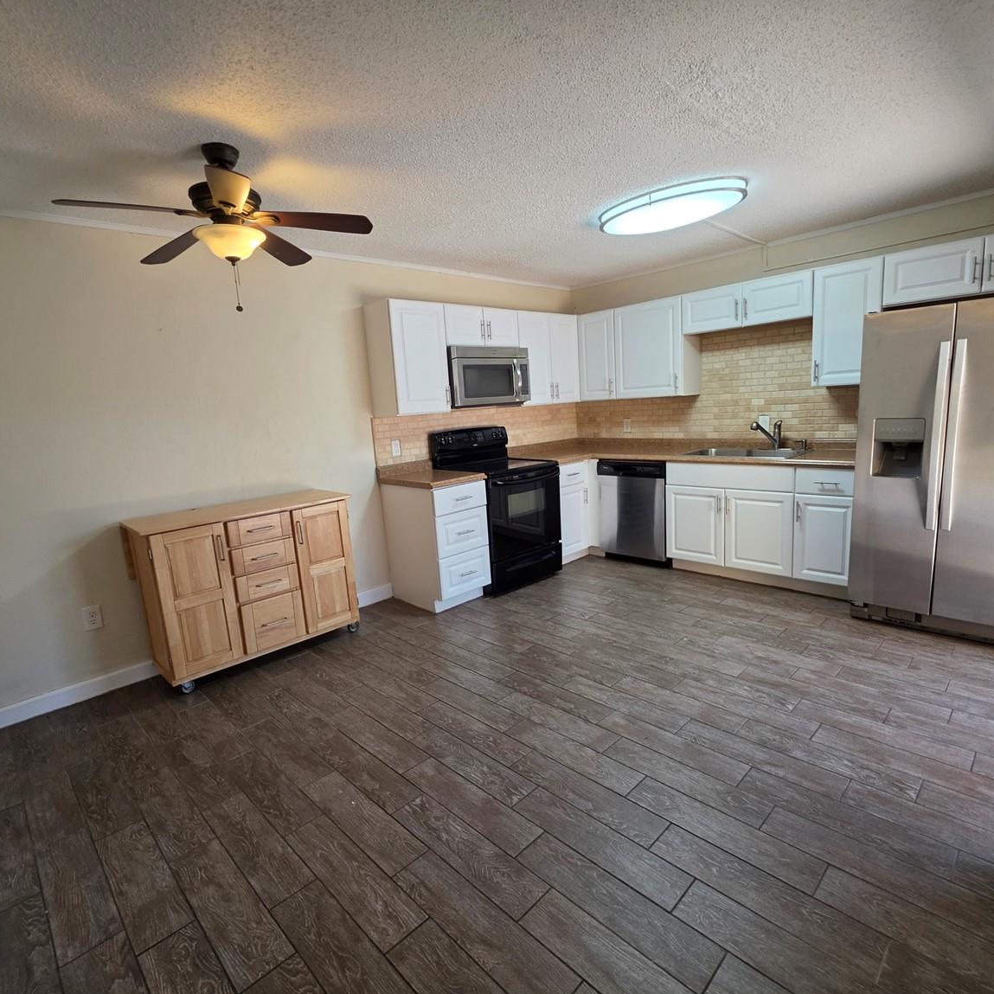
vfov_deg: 87.4
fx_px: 520
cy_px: 487
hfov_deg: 87.4
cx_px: 505
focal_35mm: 16
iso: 160
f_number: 1.9
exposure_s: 1/120
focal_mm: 2.2
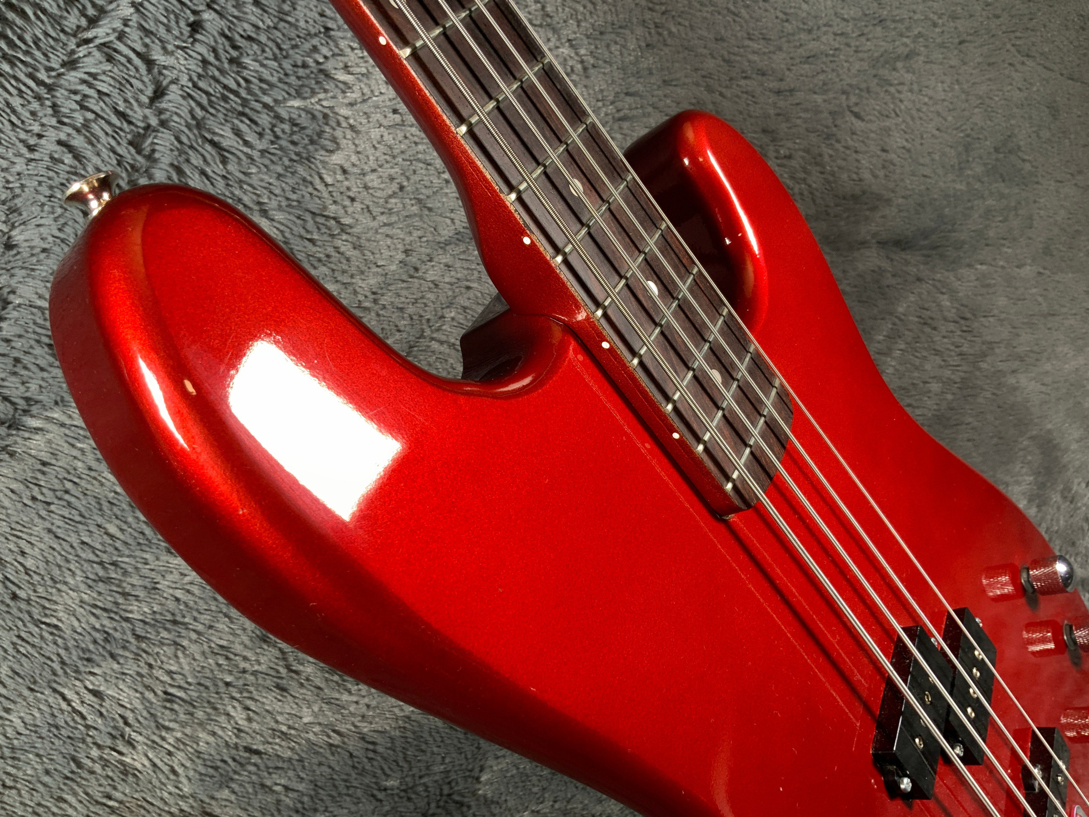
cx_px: 544
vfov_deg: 48.2
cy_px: 408
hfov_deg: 61.7
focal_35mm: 29
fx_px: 912
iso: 64
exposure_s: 1/78
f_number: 1.8
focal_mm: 3
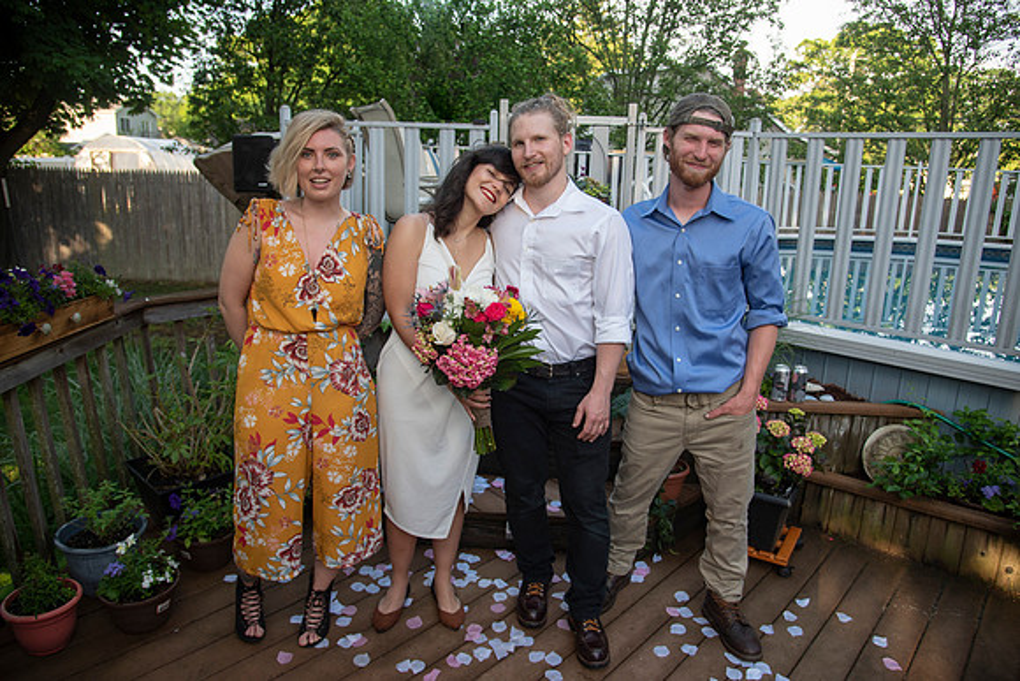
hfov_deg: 73.7
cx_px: 510
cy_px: 340
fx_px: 680
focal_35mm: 24
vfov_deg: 53.2
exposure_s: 1/200
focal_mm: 24
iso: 100
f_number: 4
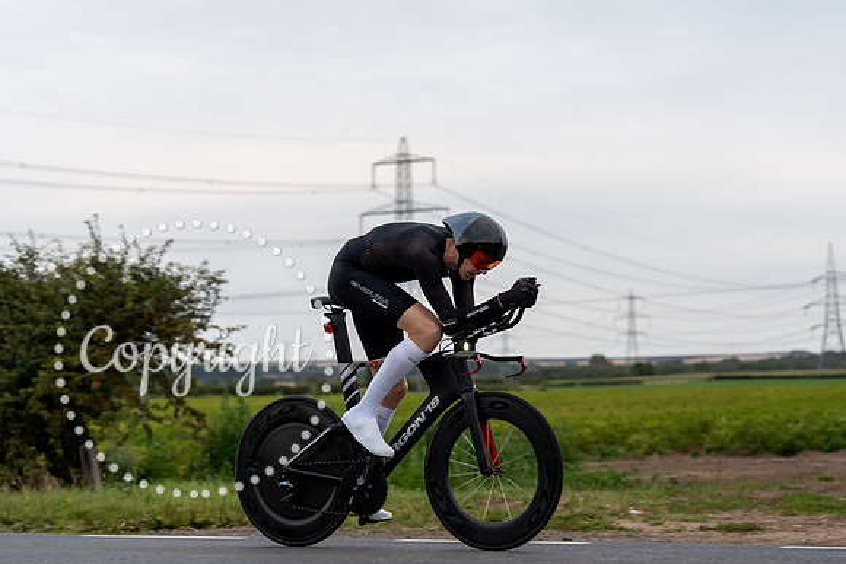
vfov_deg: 16.7
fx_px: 1926
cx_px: 462
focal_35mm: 82
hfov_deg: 24.8
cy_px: 308
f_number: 3.5
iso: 1600
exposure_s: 1/800
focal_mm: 75
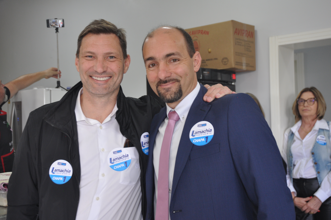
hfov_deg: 38.9
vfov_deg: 26.4
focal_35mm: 51
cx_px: 166
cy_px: 110
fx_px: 468
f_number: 4
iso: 560
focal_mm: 34
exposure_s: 1/60
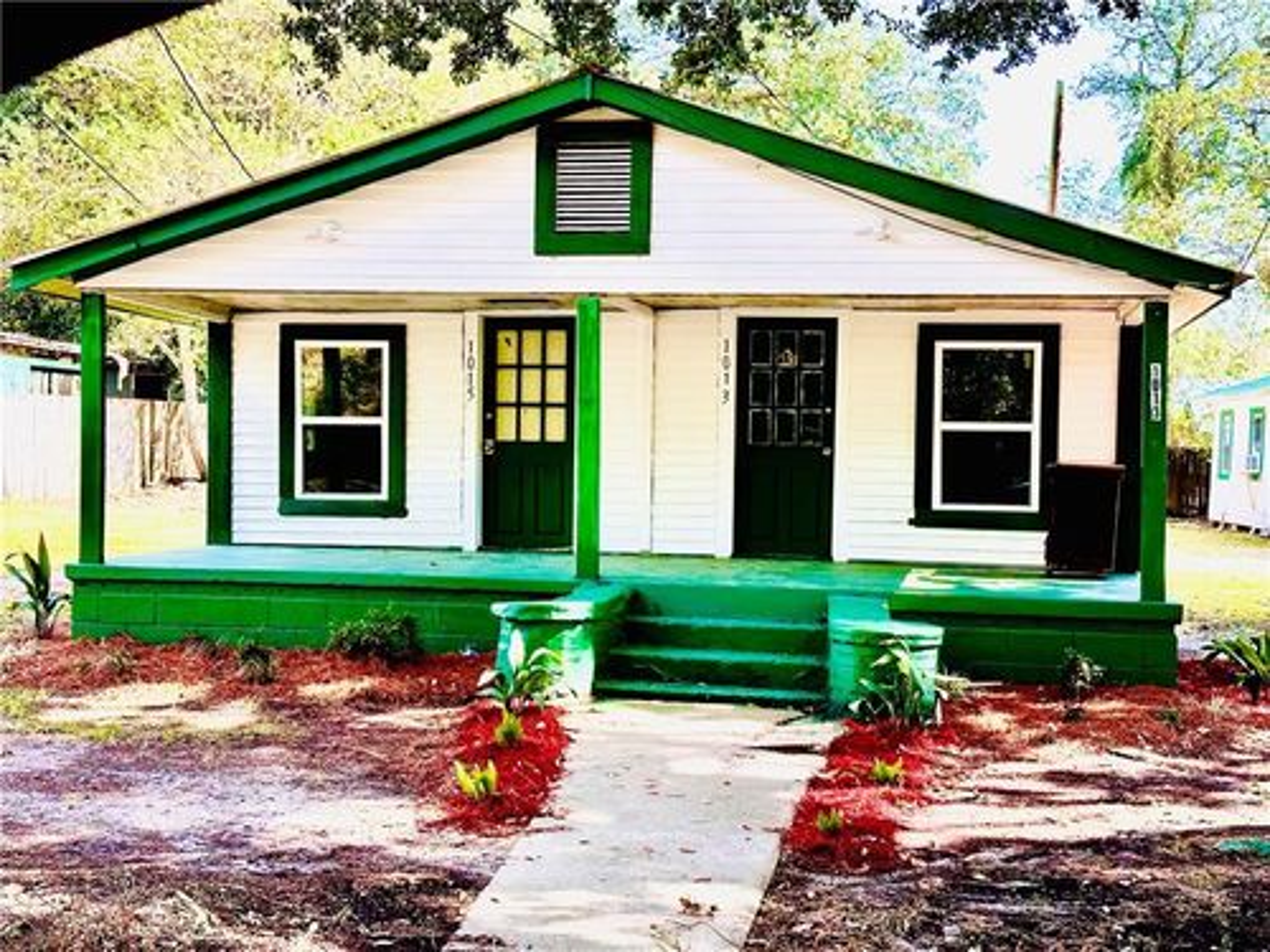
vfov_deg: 30.3
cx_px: 635
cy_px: 476
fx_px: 1761
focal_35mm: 48
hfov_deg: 39.7
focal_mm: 6.86
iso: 64
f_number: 1.78
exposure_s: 1/334
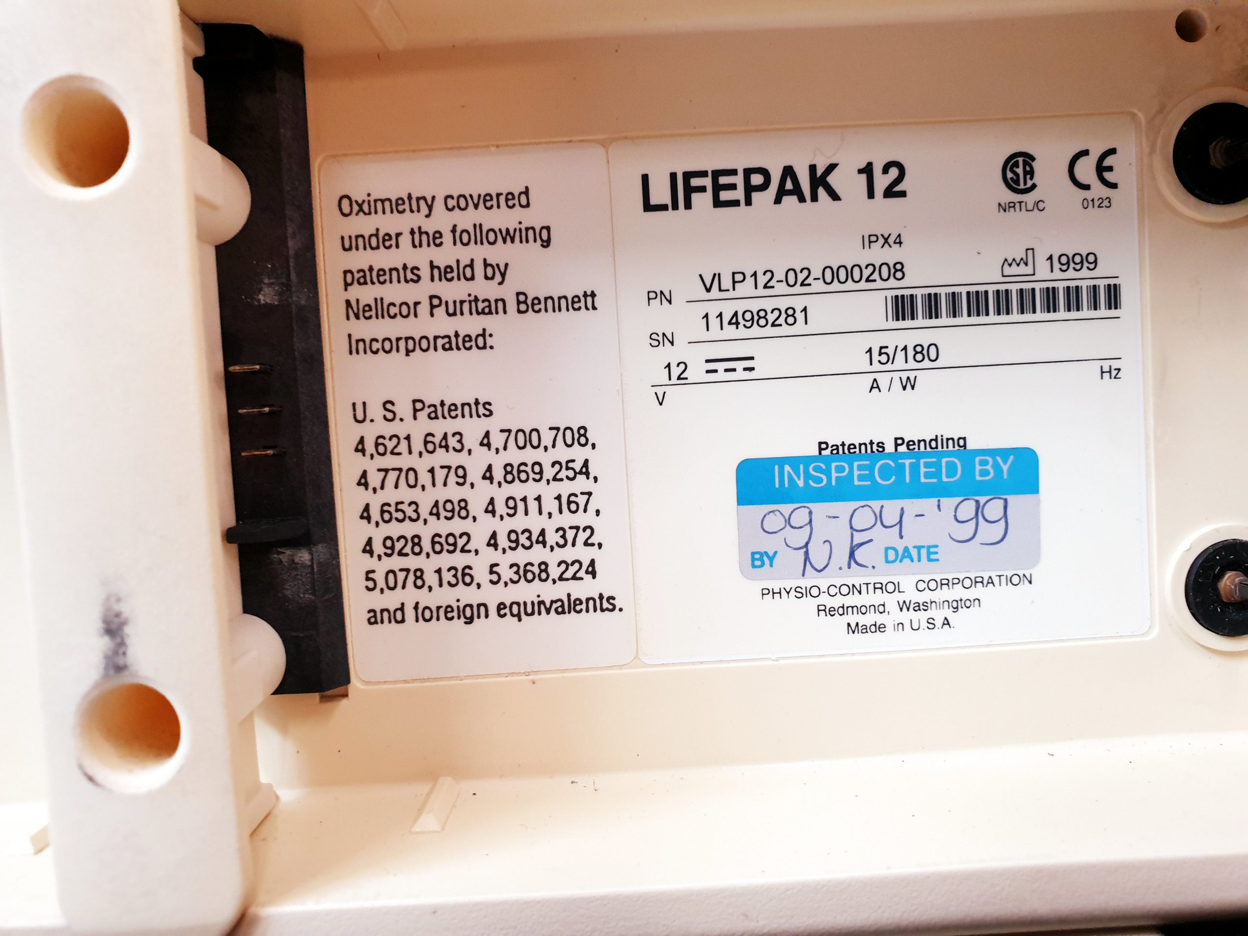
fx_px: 937
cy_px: 468
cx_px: 624
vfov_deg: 53.1
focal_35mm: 26
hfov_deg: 67.3
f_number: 2.4
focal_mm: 4.3
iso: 320
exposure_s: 1/33
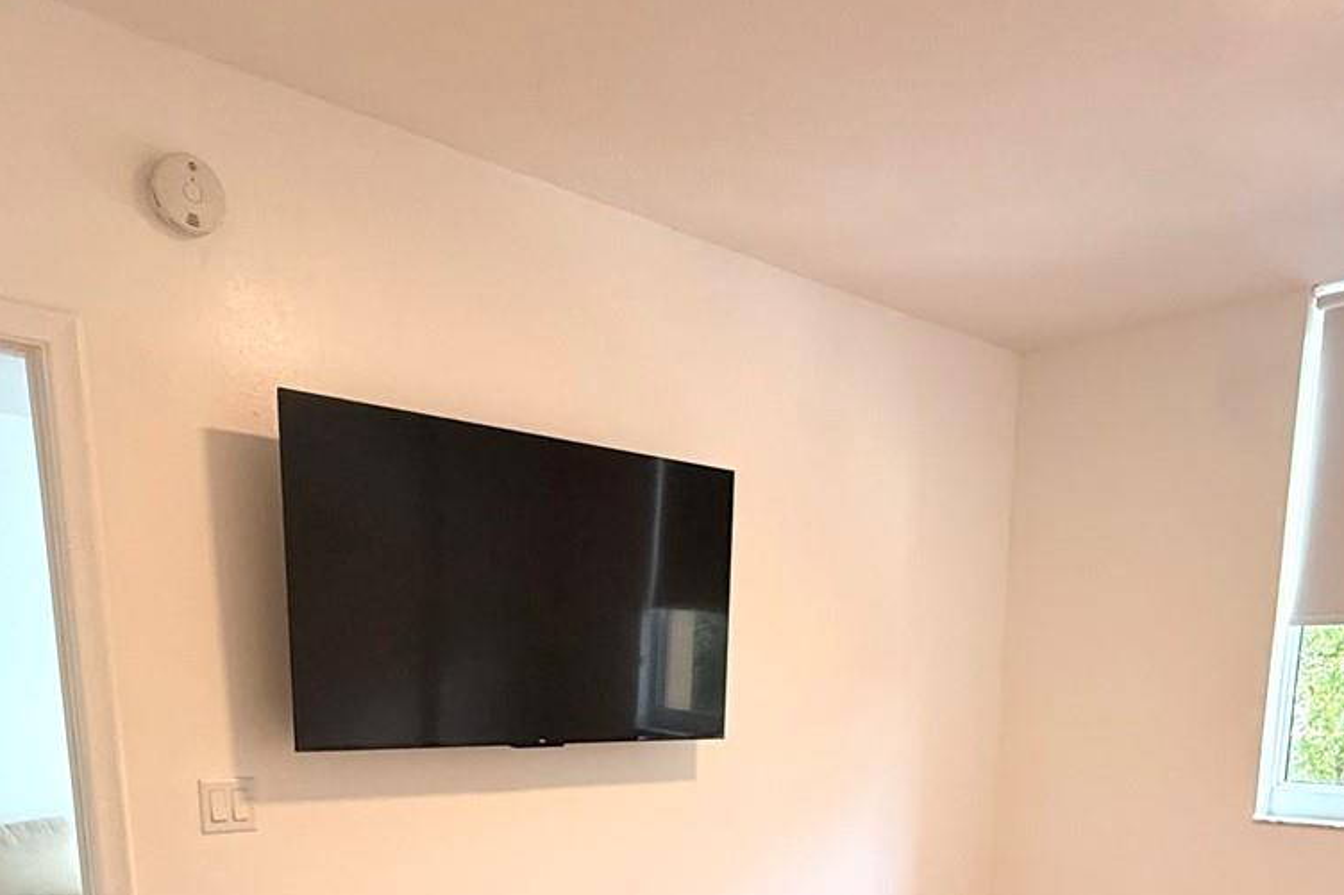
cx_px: 711
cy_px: 922
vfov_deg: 37.2
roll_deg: -0.7
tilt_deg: -10.5
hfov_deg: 60.3
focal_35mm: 31
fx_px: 1157
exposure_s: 1/120
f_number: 2.2
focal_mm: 2.22
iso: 250
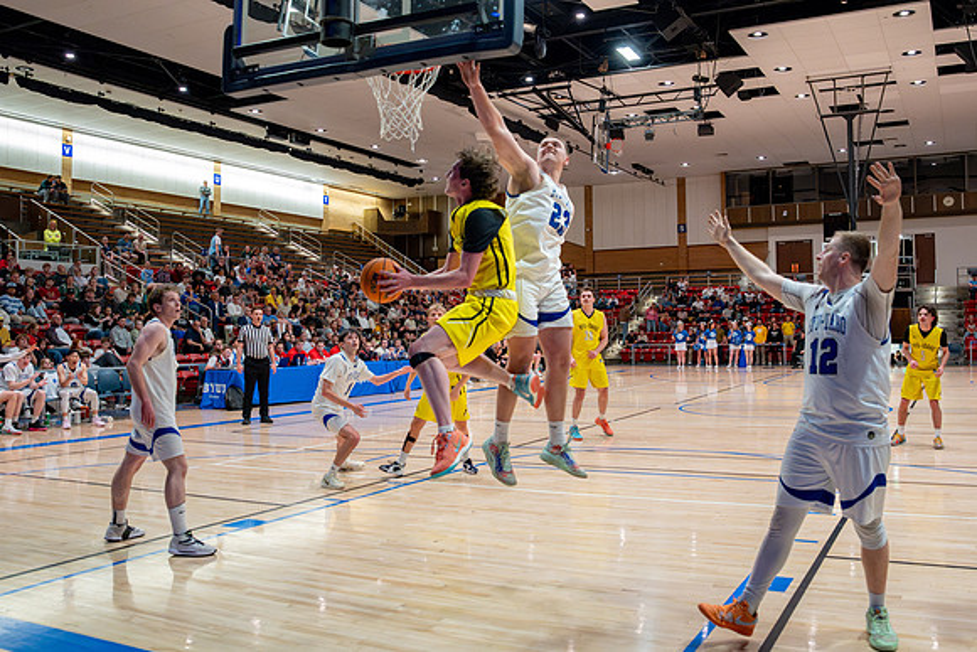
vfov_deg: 40.7
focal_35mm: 32
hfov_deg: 58.1
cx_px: 501
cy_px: 322
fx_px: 880
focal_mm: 24
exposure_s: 1/400
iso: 6400
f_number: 3.2
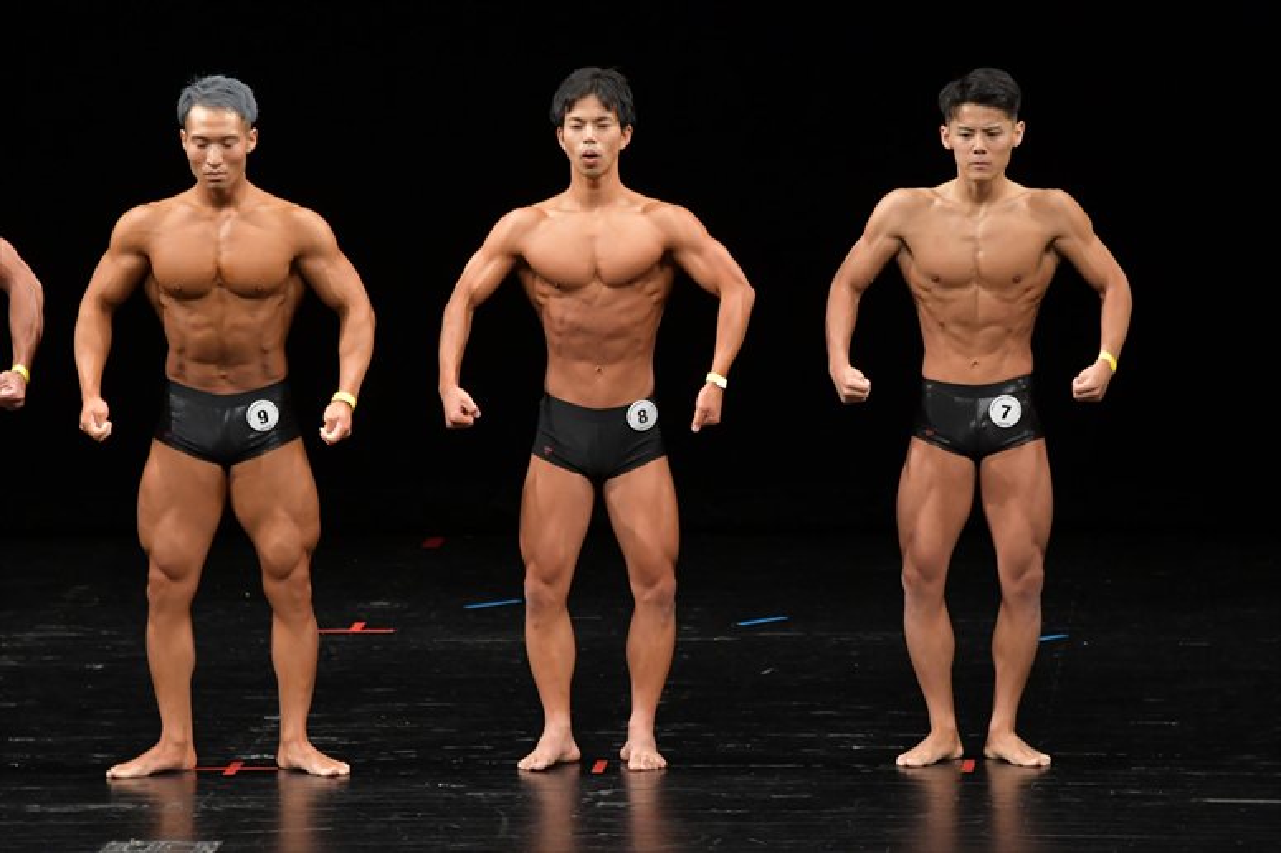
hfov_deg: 7.6
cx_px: 640
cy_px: 426
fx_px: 9603
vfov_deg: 5.1
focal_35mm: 270
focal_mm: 180
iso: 2500
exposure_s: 1/400
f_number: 5.6
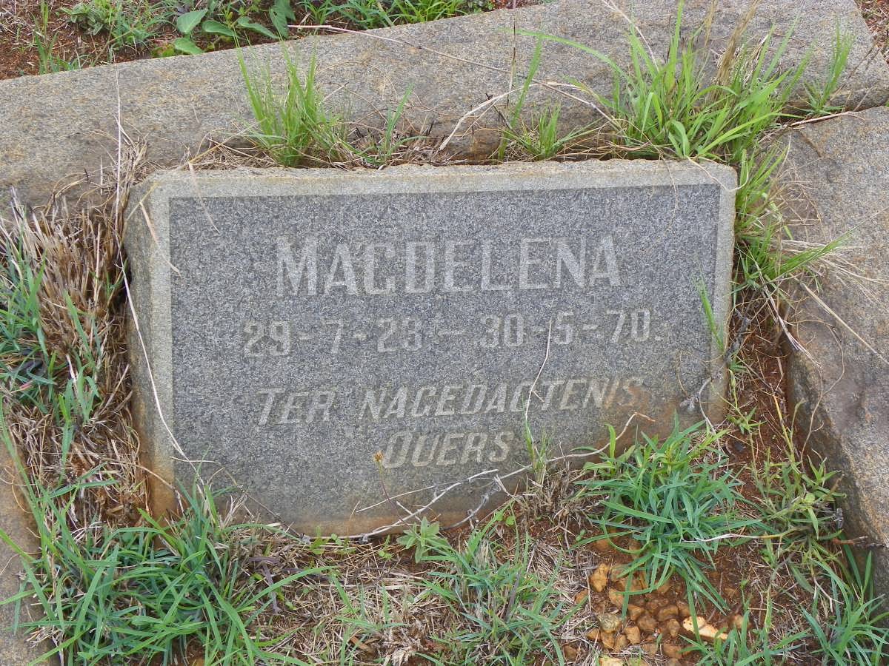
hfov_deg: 26.0
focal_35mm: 75
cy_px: 333
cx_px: 444
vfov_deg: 19.6
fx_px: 1926
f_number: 4.5
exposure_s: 1/160
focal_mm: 13.4
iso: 64
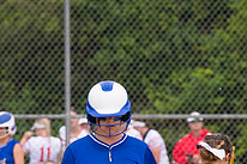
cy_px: 211
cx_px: 121
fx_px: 5059
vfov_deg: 1.9
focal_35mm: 738
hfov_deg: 2.8
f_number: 5.6
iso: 320
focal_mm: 175
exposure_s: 1/1600
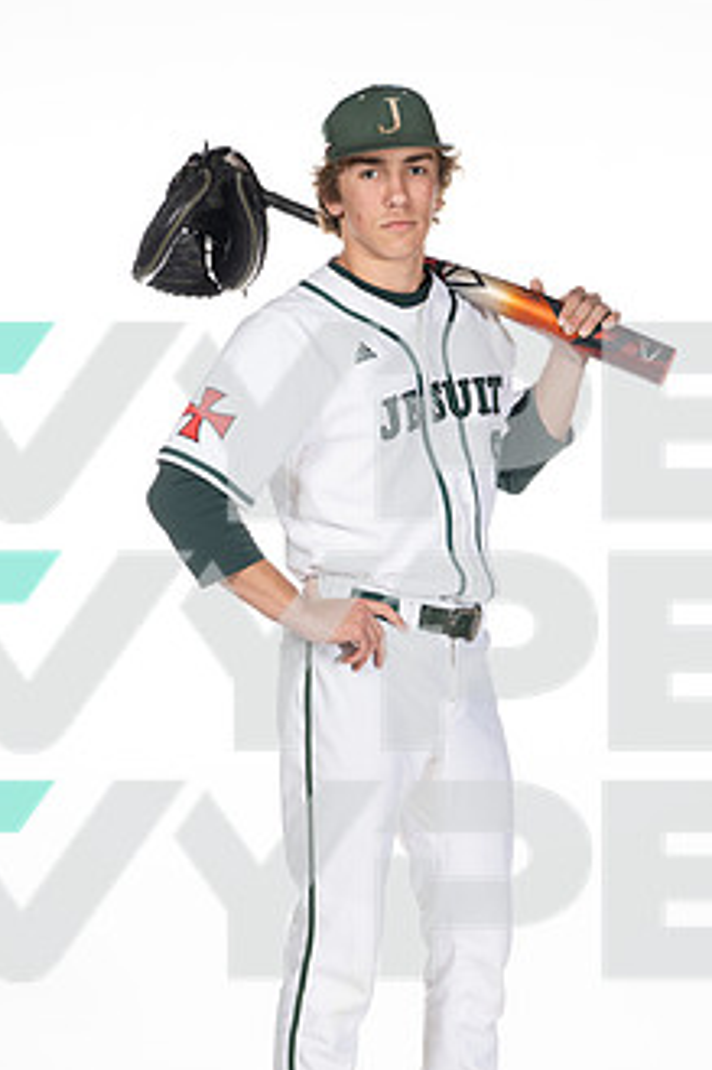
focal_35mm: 78
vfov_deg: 25.9
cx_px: 345
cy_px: 654
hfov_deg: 17.5
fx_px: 2316
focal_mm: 57
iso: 400
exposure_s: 1/250
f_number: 6.3
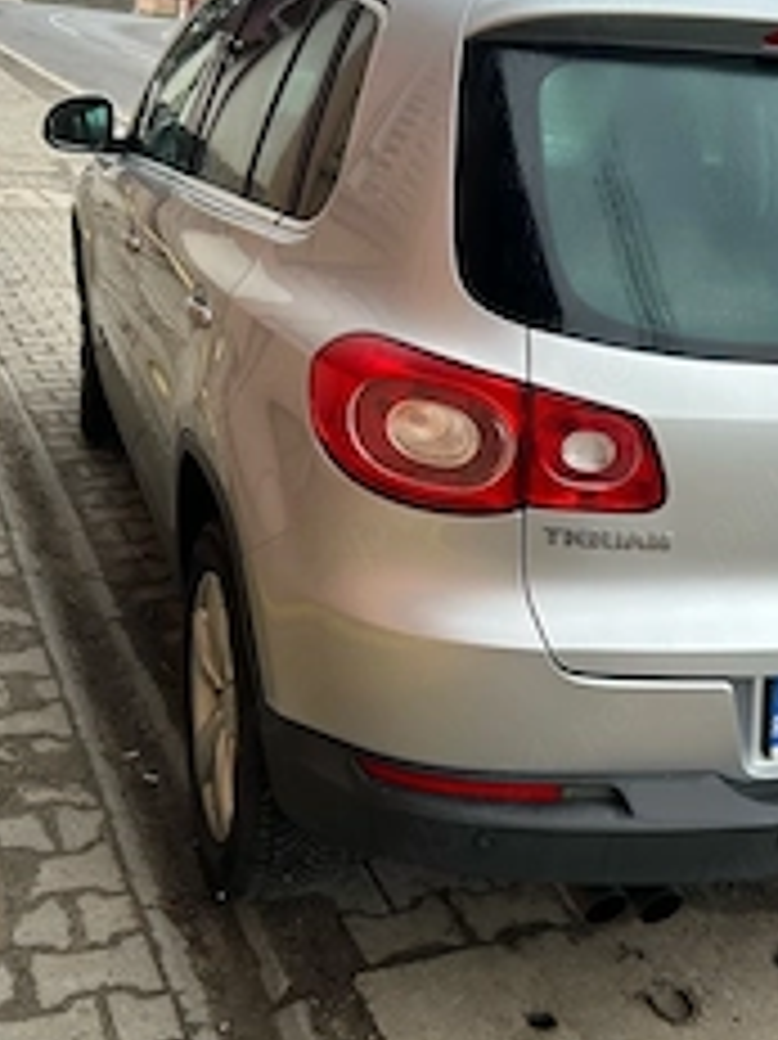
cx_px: 580
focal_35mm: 45
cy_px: 504
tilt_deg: -17.8
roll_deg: -8.2
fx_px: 1350
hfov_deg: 31.6
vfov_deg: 42.1
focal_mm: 5.7
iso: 80
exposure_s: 1/121
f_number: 1.5
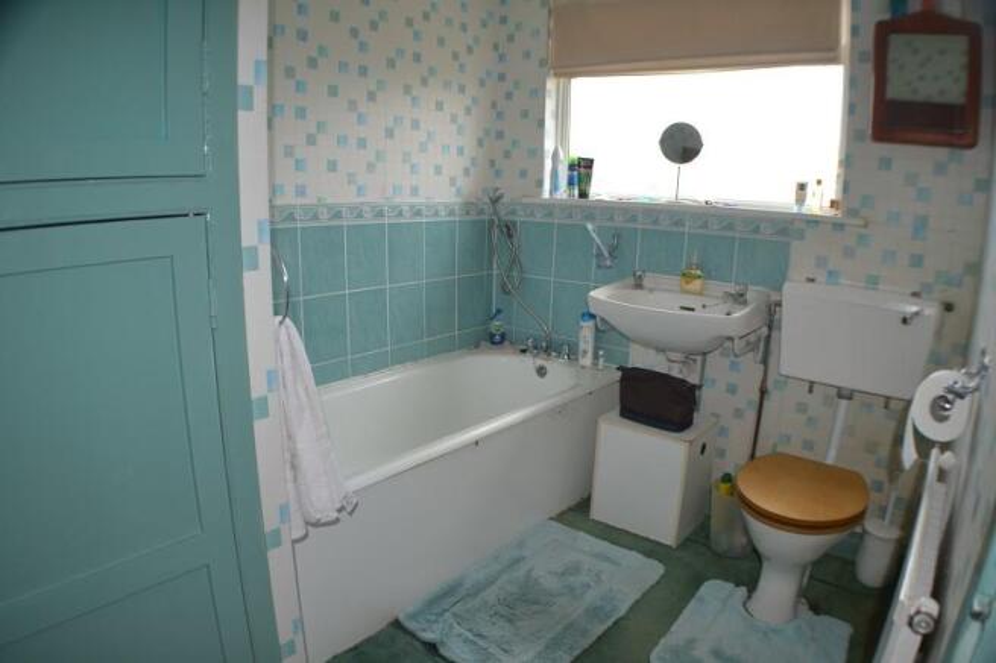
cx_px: 498
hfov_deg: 61.9
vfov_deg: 43.6
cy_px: 332
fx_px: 830
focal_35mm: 30
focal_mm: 20
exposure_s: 1/125
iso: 200
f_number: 3.8
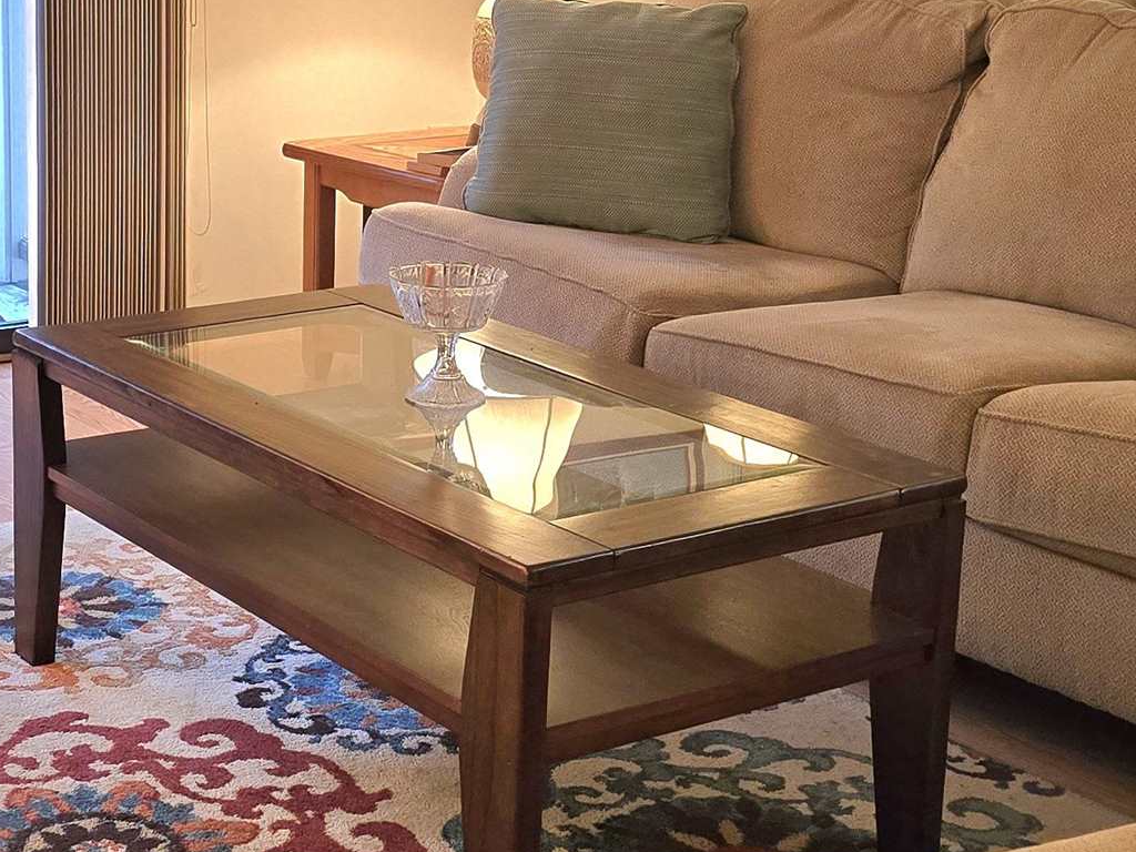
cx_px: 337
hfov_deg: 27.9
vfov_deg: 21.2
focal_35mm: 69
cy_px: 225
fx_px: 2264
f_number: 1.7
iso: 500
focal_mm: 6.3
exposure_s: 1/120
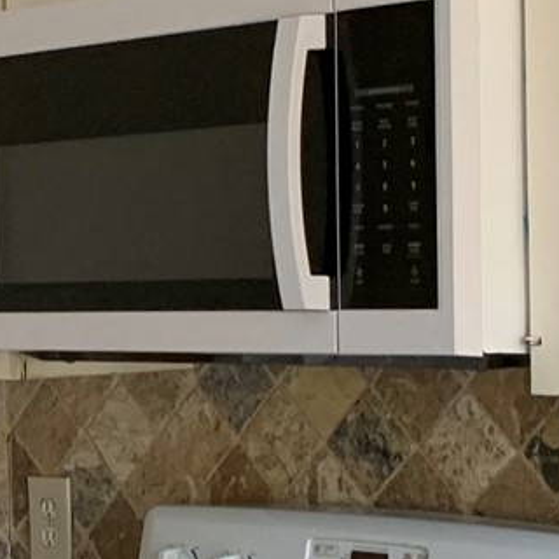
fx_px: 2686
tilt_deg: -3.5
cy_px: 358
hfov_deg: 11.2
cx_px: -400
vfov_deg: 11.9
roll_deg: +0.0
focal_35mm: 147
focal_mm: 4.25
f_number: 1.8
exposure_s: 1/87
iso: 100
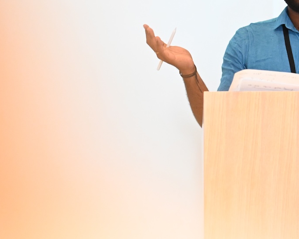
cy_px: 20
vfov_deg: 2.0
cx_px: 251
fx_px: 7027
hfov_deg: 2.4
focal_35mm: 794
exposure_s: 1/500
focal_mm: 300
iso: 6400
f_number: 2.8
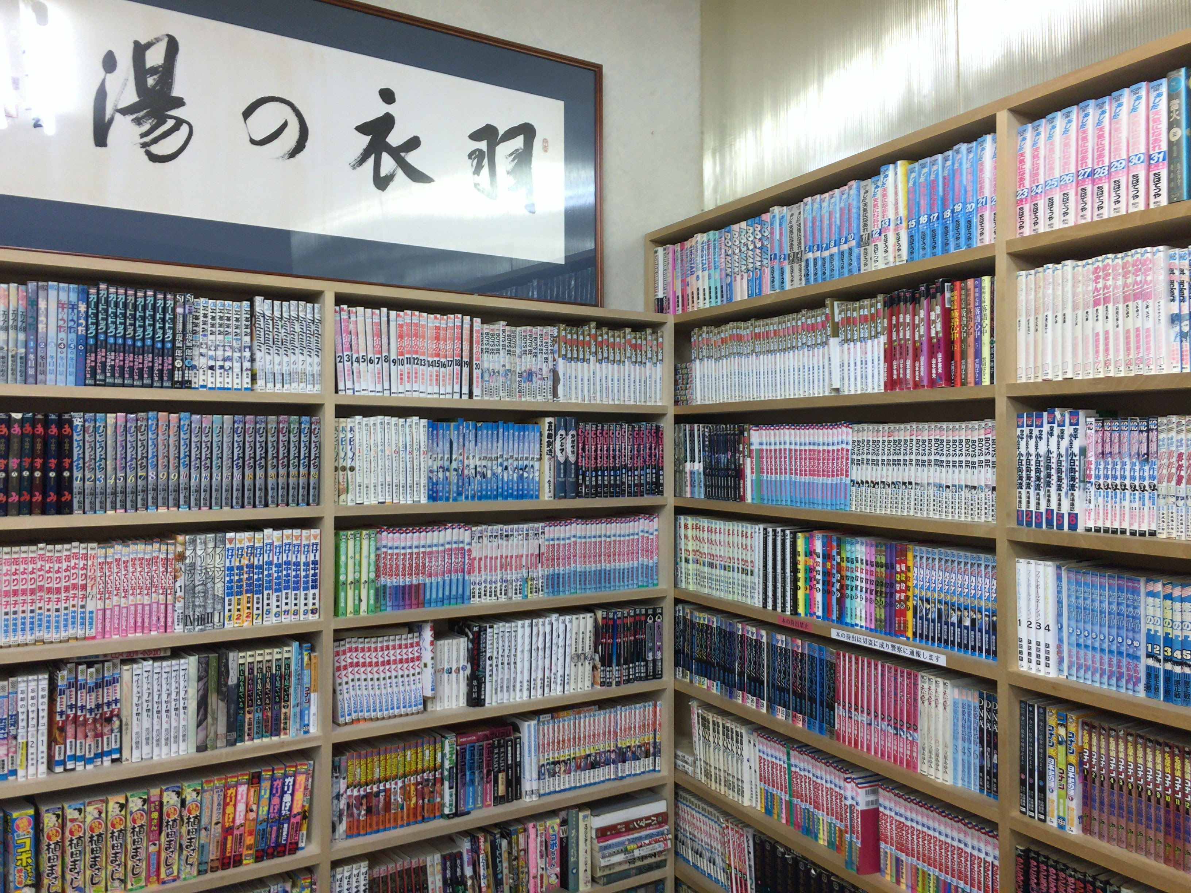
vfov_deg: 48.2
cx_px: 596
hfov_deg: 61.7
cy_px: 446
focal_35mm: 29
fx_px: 998
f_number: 2.2
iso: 80
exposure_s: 1/30
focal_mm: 4.15
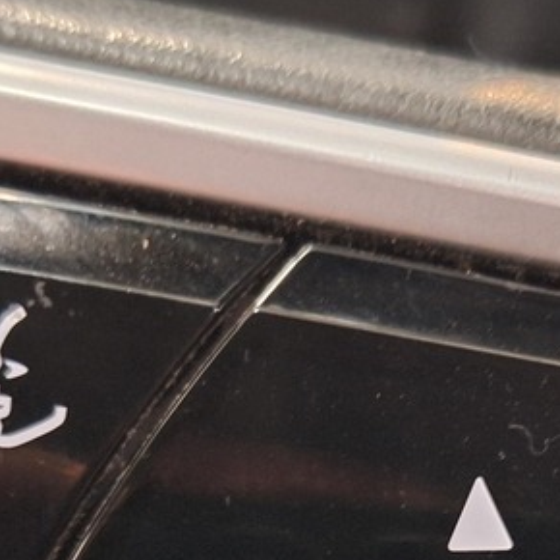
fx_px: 1849
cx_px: 431
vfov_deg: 16.4
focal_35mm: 101
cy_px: 691
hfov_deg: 17.1
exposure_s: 1/20
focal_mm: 5.54
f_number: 1.8
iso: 500
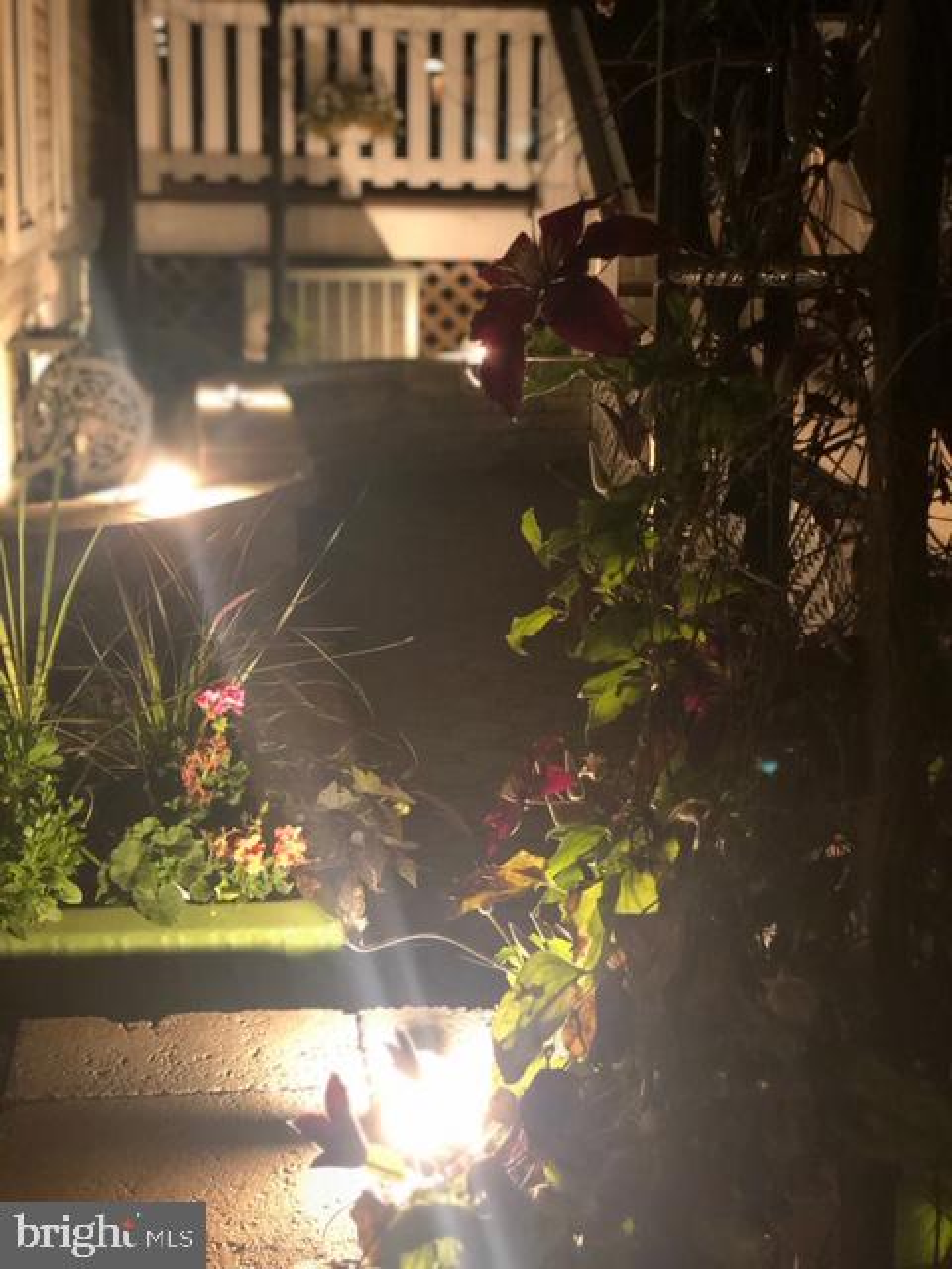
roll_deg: -1.3
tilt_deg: -13.8
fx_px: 1907
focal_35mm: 52
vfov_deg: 36.8
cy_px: 634
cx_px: 476
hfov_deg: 28.0
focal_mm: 6
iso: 250
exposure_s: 1/8
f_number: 2.4
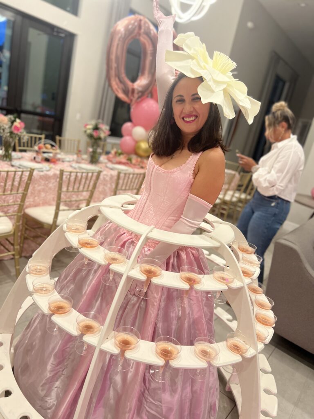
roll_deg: -12.2
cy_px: 210
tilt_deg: -15.3
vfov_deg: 67.3
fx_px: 314
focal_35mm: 26
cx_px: 157
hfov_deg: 53.1
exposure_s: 1/60
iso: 160
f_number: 1.5
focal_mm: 5.7
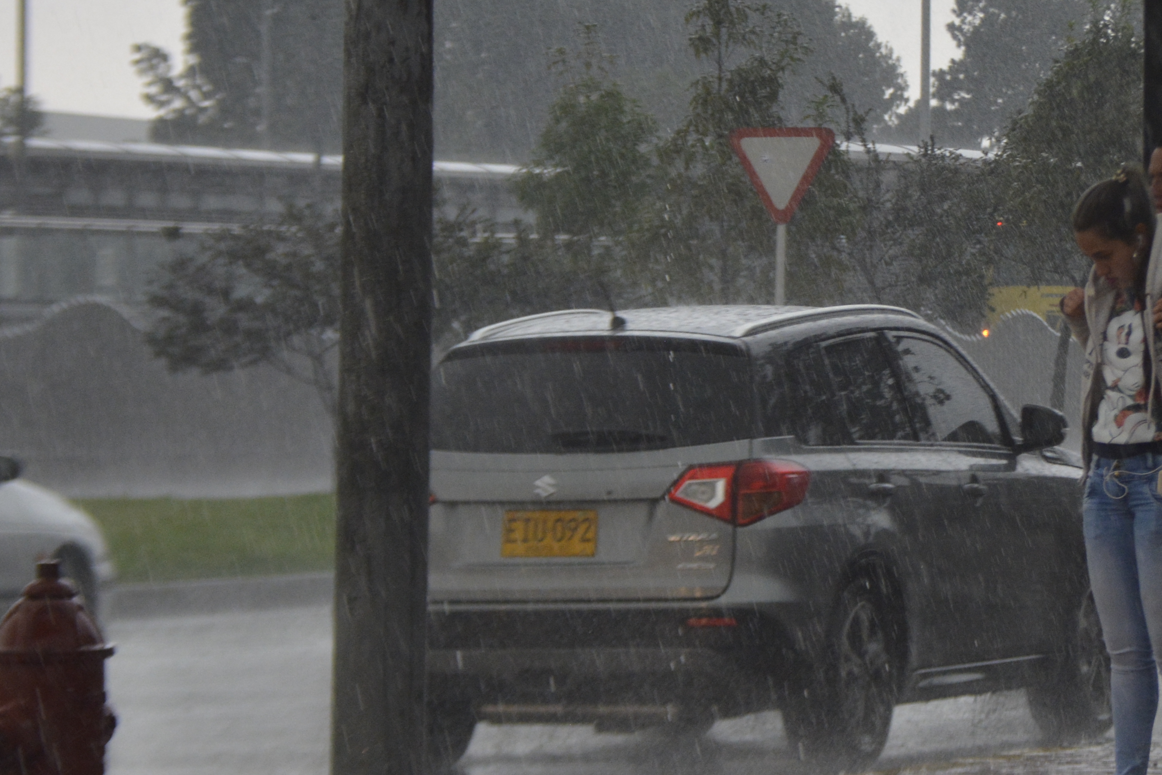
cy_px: 274
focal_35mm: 272
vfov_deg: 5.1
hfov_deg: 7.6
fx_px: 8779
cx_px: 1027
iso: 800
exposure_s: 1/320
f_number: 5.6
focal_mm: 82
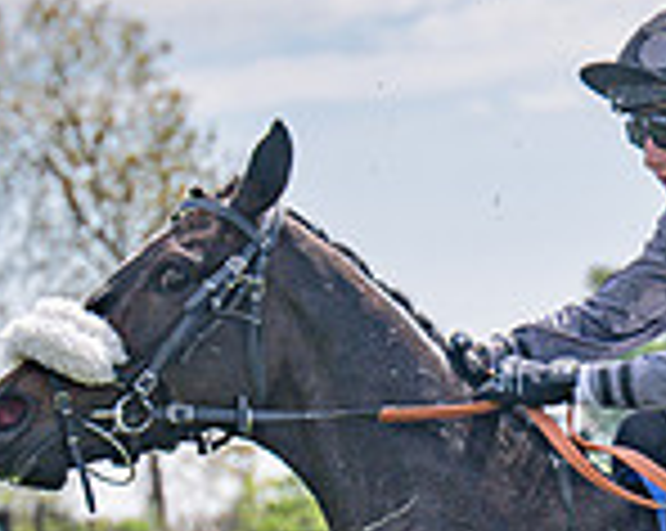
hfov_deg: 3.8
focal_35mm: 513
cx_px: 854
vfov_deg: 3.0
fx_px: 10098
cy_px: 955
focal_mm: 98
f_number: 4
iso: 200
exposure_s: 1/2500
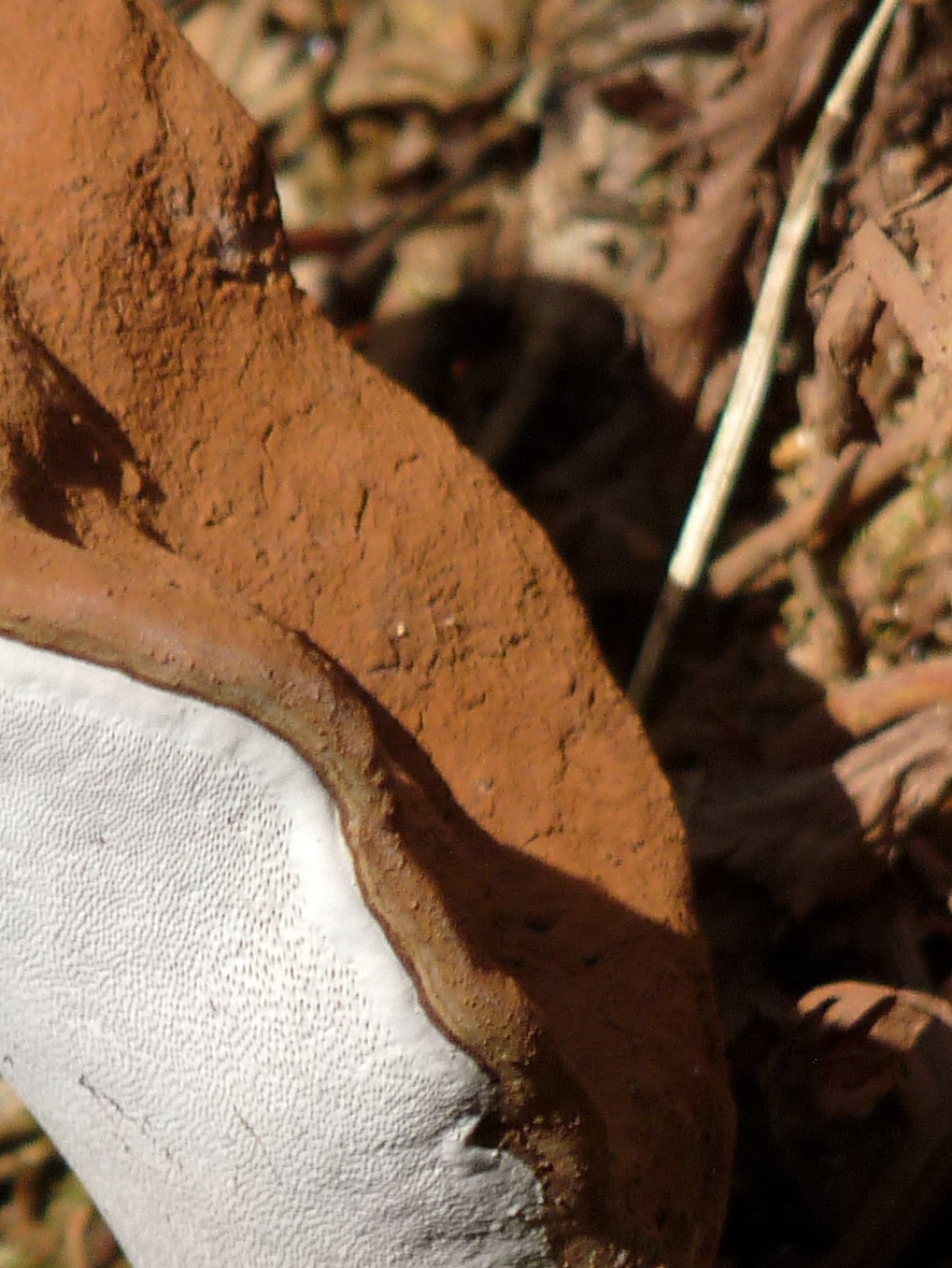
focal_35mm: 1502
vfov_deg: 1.3
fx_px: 55047
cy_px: 1000
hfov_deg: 1.0
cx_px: 122
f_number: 4.4
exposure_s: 1/250
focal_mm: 86.4
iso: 100
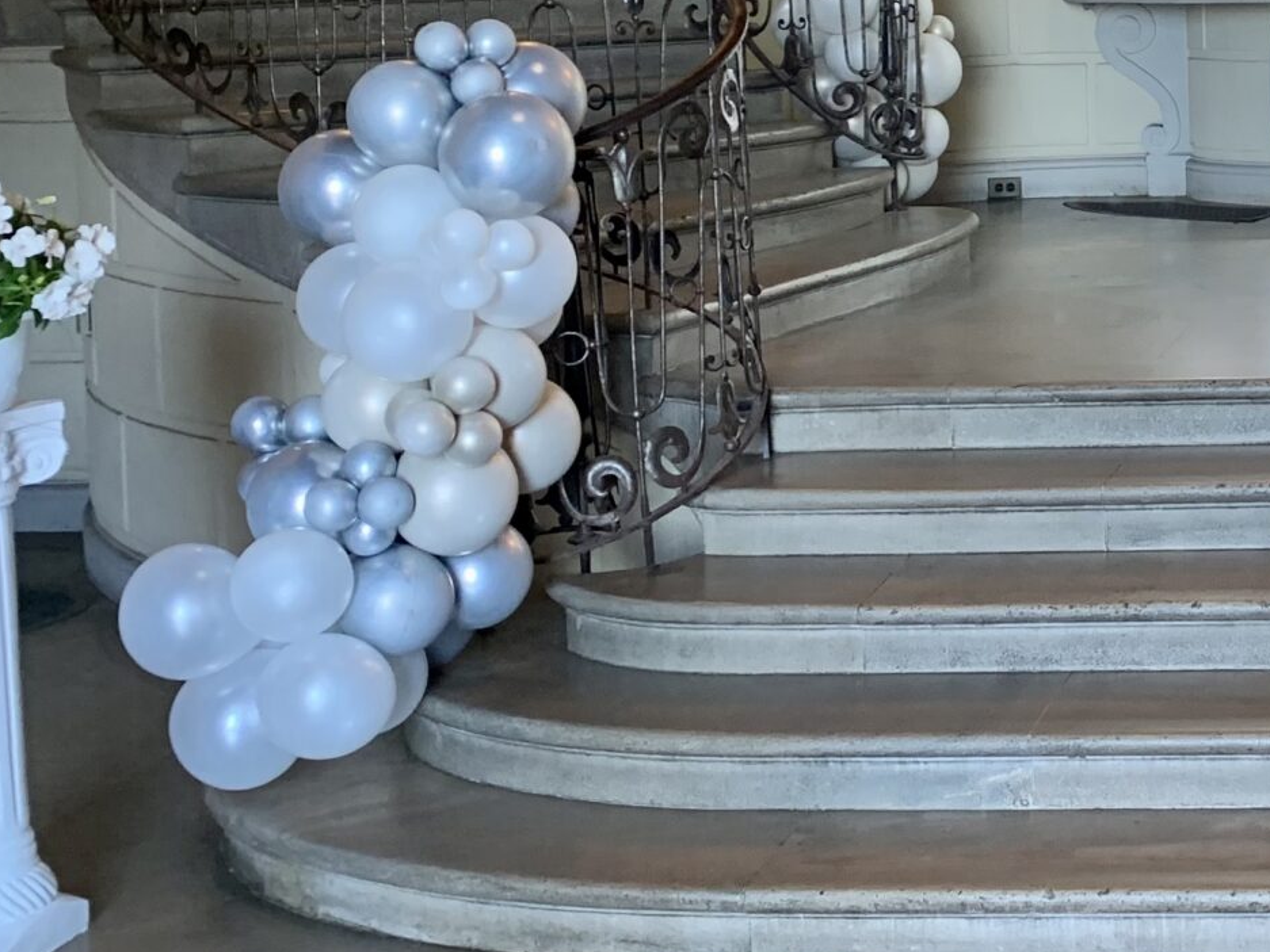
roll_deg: +1.0
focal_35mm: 71
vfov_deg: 20.1
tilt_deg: -0.3
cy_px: -8
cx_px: 1461
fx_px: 2605
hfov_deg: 25.1
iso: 160
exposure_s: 1/60
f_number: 1.8
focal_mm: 4.25
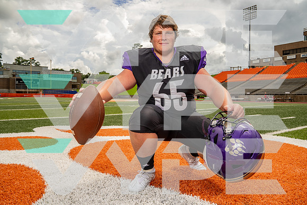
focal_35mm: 27
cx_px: 154
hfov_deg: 67.4
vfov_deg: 48.0
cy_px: 102
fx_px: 230
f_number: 8
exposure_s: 1/160
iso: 100
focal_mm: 27
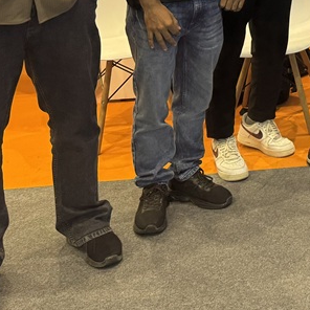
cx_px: 516
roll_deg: +0.8
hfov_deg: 17.3
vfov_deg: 18.3
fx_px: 871
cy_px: -127
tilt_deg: -7.1
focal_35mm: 86
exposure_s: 1/100
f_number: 1.78
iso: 160
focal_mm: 6.76
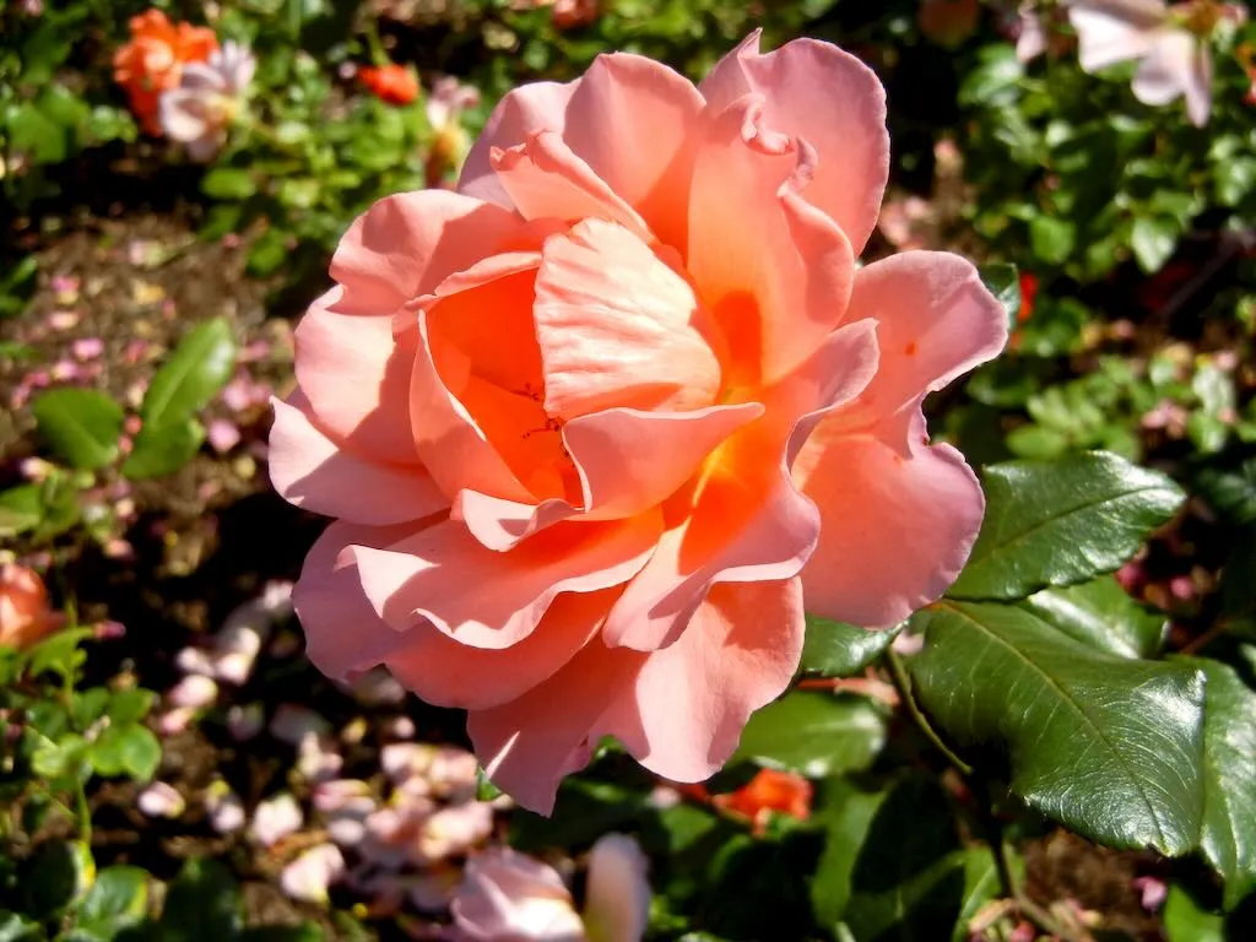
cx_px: 628
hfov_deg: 36.8
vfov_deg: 28.0
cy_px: 471
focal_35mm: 52
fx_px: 1887
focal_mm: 9.3
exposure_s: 1/350
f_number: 7.8
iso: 160
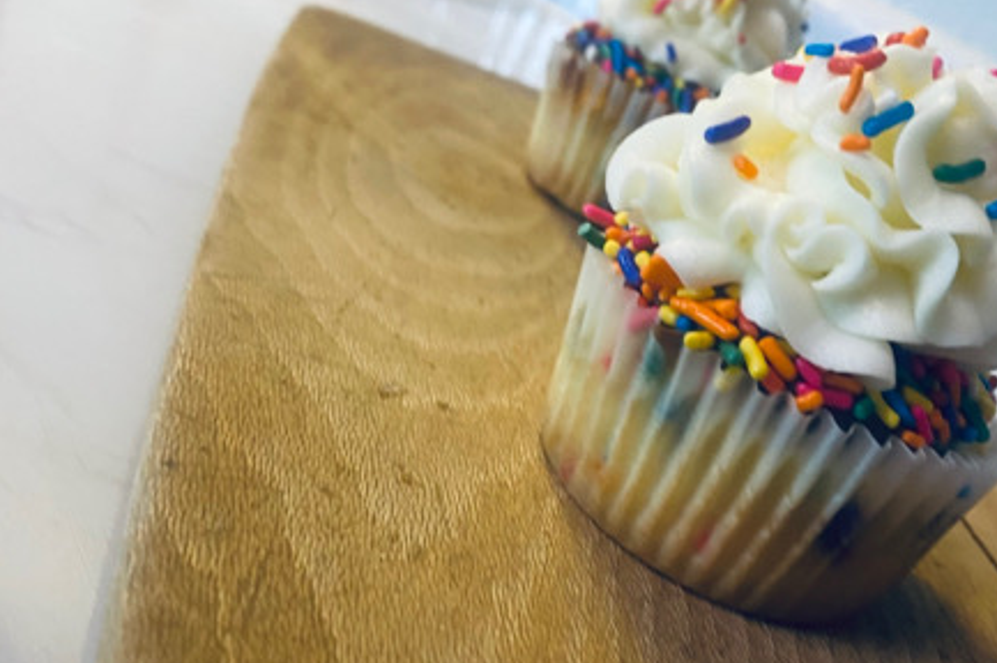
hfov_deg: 48.3
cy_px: 382
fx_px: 1107
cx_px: 569
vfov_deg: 33.3
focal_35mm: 40
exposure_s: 1/60
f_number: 1.8
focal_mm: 4.25
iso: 200
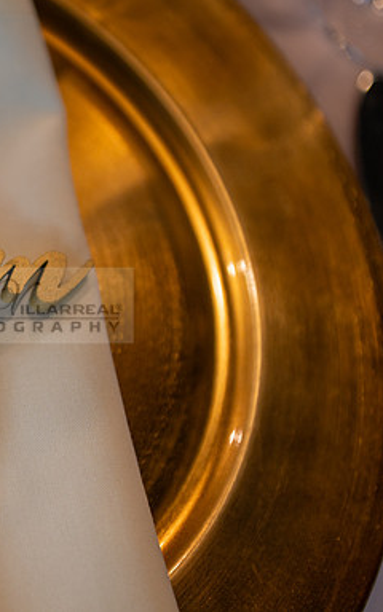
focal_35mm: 77
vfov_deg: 26.8
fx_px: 1286
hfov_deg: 16.6
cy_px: 305
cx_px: -2
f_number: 2.8
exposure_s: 1/100
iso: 160
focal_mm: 50
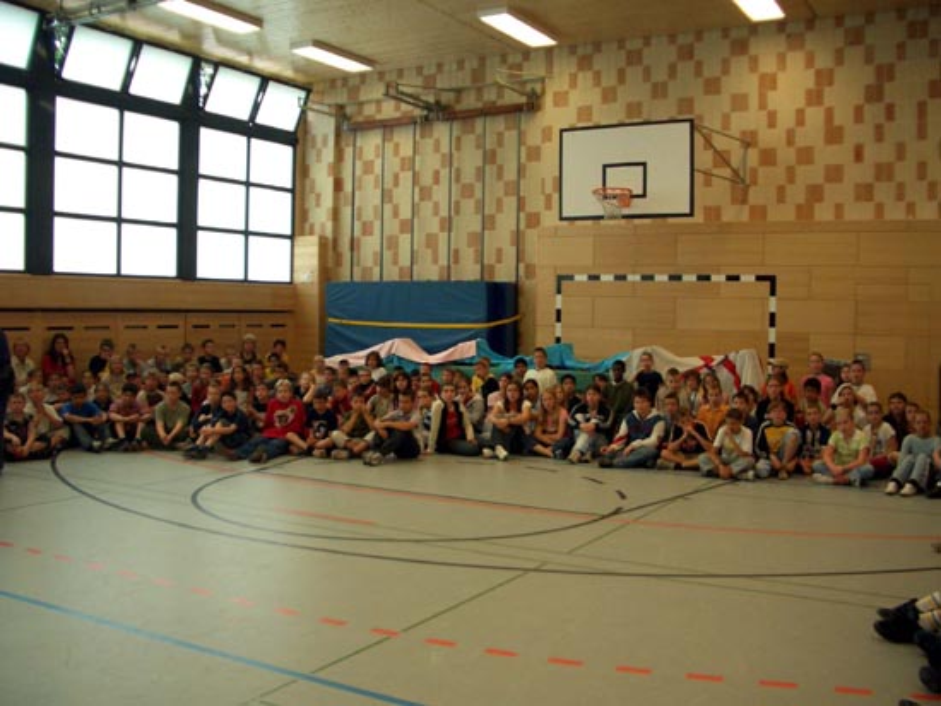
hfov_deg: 52.6
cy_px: 353
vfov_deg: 40.7
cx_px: 470
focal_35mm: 35
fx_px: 952
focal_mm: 5.8
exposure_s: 1/80
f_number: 2.6
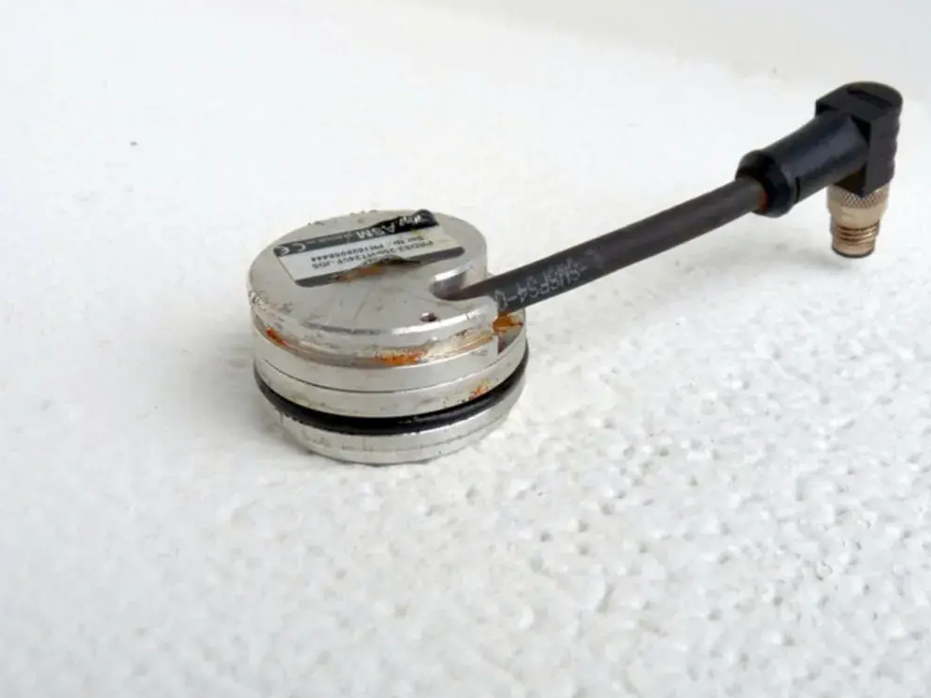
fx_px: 1264
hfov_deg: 40.3
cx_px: 539
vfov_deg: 30.8
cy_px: 295
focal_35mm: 47
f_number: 3.2
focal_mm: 4.8
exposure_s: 1/100
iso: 100
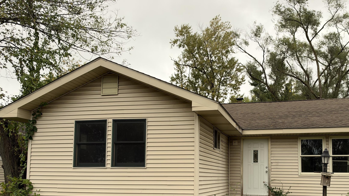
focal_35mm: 34
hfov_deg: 57.4
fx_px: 315
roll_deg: -0.1
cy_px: 151
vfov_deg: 33.8
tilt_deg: +4.1
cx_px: 214
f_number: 1.8
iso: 64
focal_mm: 6.93
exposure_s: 1/276
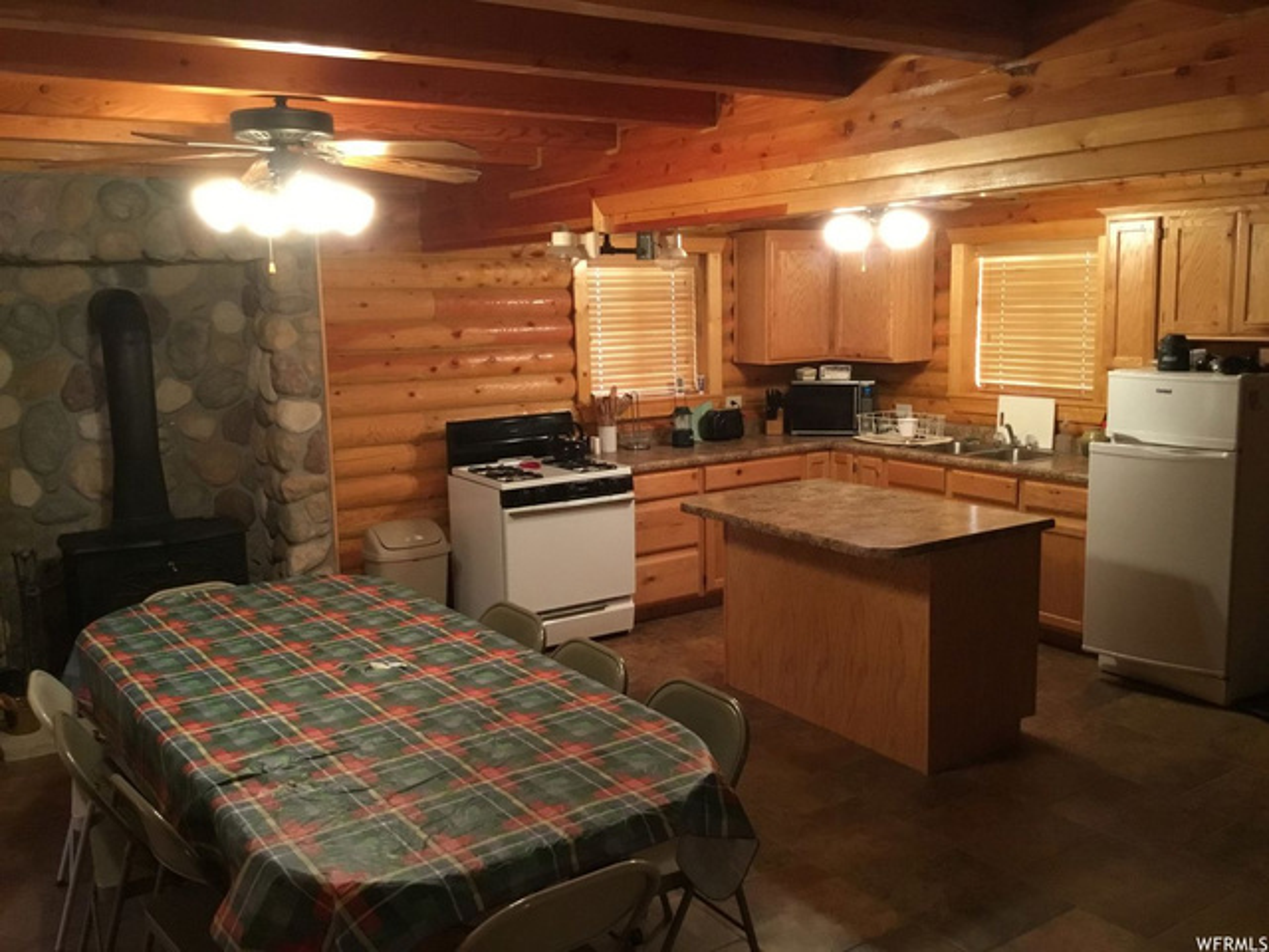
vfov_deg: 45.4
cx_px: 634
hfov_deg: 58.4
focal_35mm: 31
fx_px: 1136
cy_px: 476
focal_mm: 3.3
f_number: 2.4
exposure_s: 1/24
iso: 250
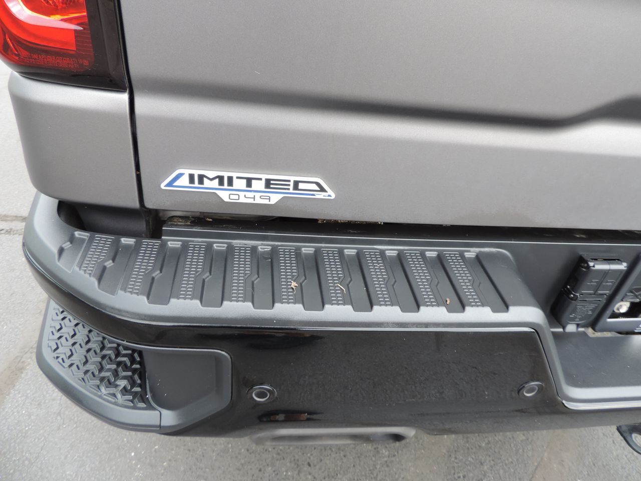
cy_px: 240
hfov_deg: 71.6
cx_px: 320
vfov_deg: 56.8
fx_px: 444
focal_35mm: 24
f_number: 3
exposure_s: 1/80
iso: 80
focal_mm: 4.3
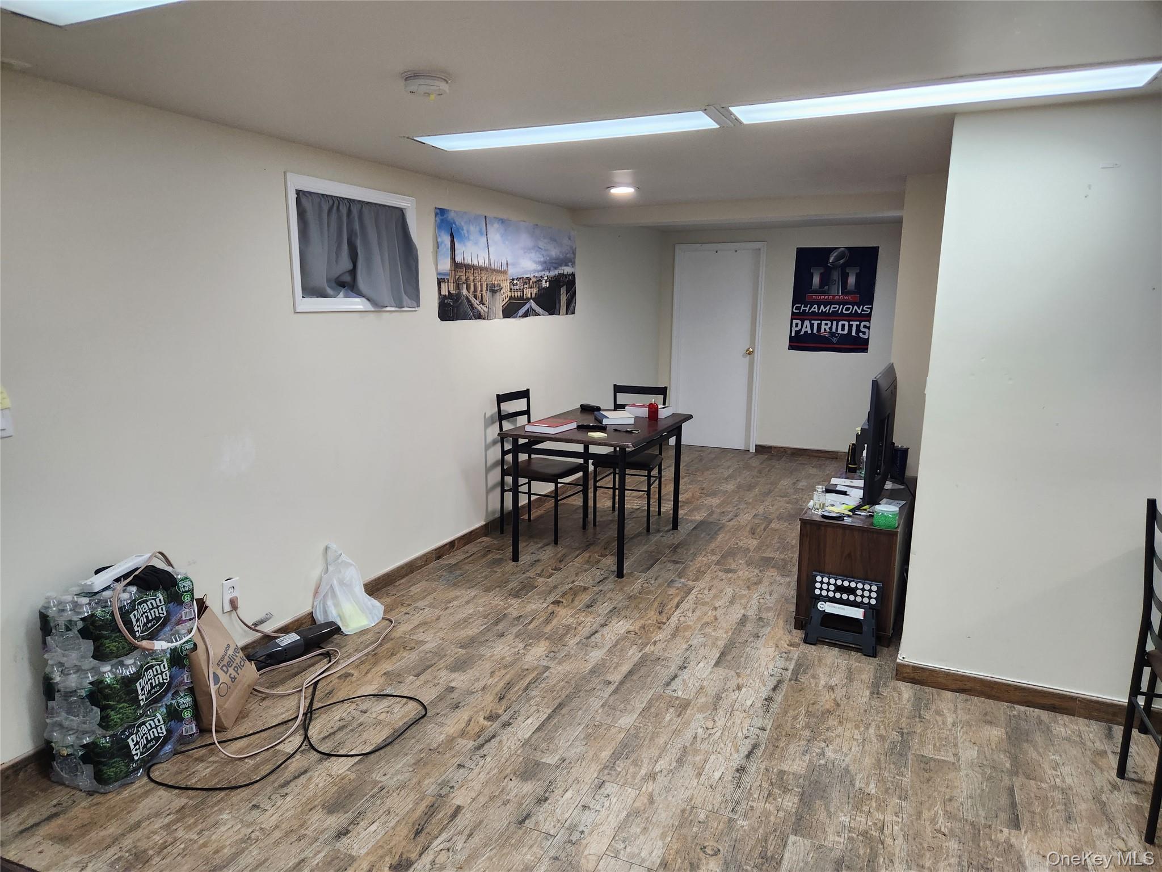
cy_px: 436
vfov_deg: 58.9
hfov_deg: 73.9
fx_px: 772
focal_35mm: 23
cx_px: 581
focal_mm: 5.4
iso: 200
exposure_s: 1/120
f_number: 1.8
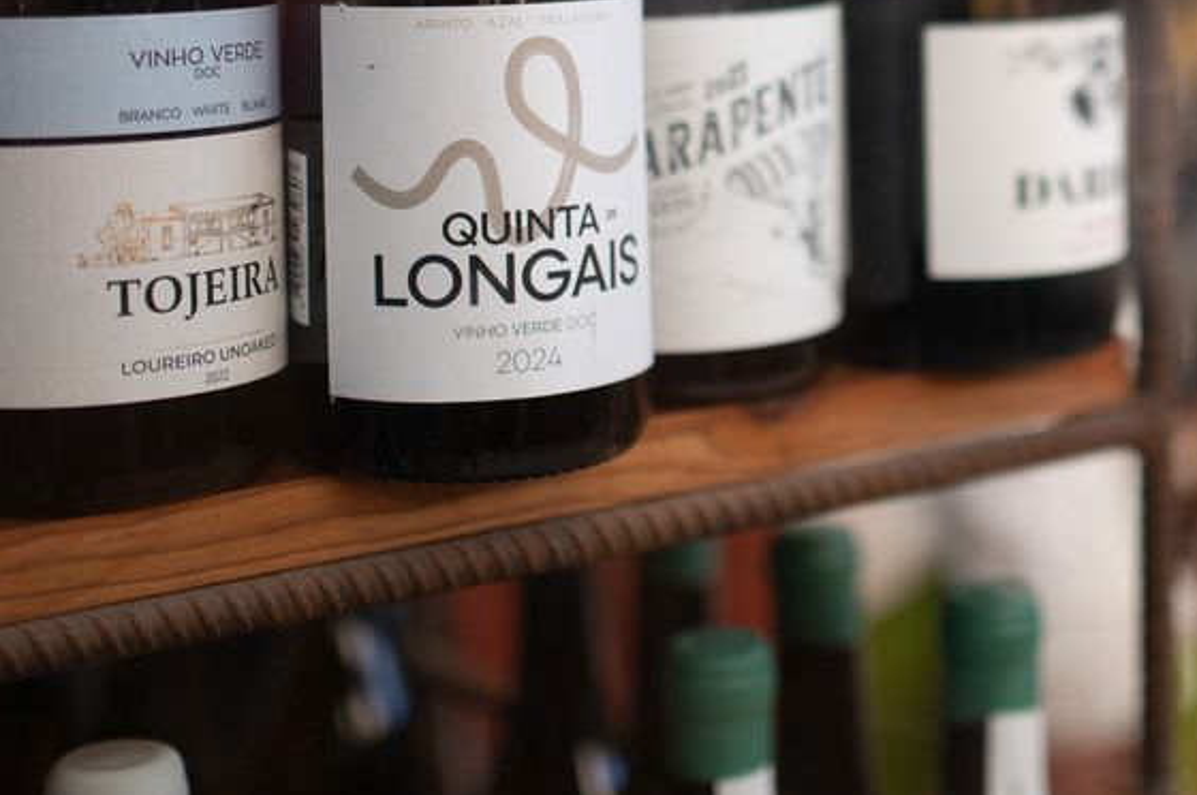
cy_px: -44
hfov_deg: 24.9
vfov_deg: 16.6
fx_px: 2657
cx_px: 990
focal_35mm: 80
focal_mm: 35
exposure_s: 1/160
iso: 400
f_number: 1.4
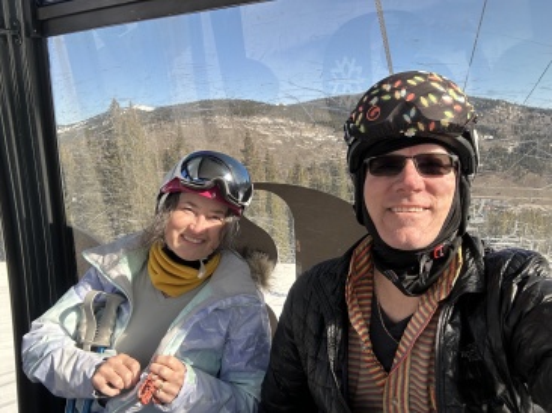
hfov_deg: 74.0
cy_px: 206
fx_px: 367
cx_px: 276
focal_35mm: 23
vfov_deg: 58.8
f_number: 1.9
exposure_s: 1/322
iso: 25
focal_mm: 2.69
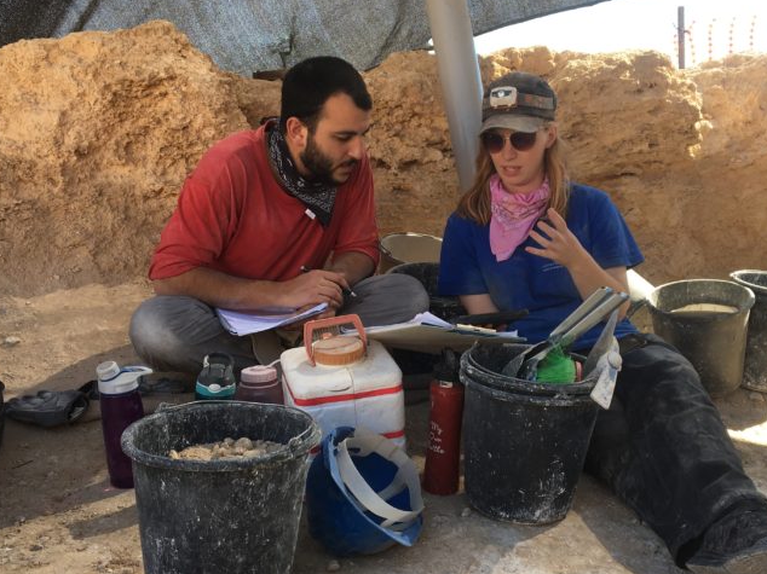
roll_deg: +1.6
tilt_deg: -8.9
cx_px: 420
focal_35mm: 43
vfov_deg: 33.6
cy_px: 315
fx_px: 952
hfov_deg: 43.8
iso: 25
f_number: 2.2
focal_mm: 4.15
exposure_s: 1/386
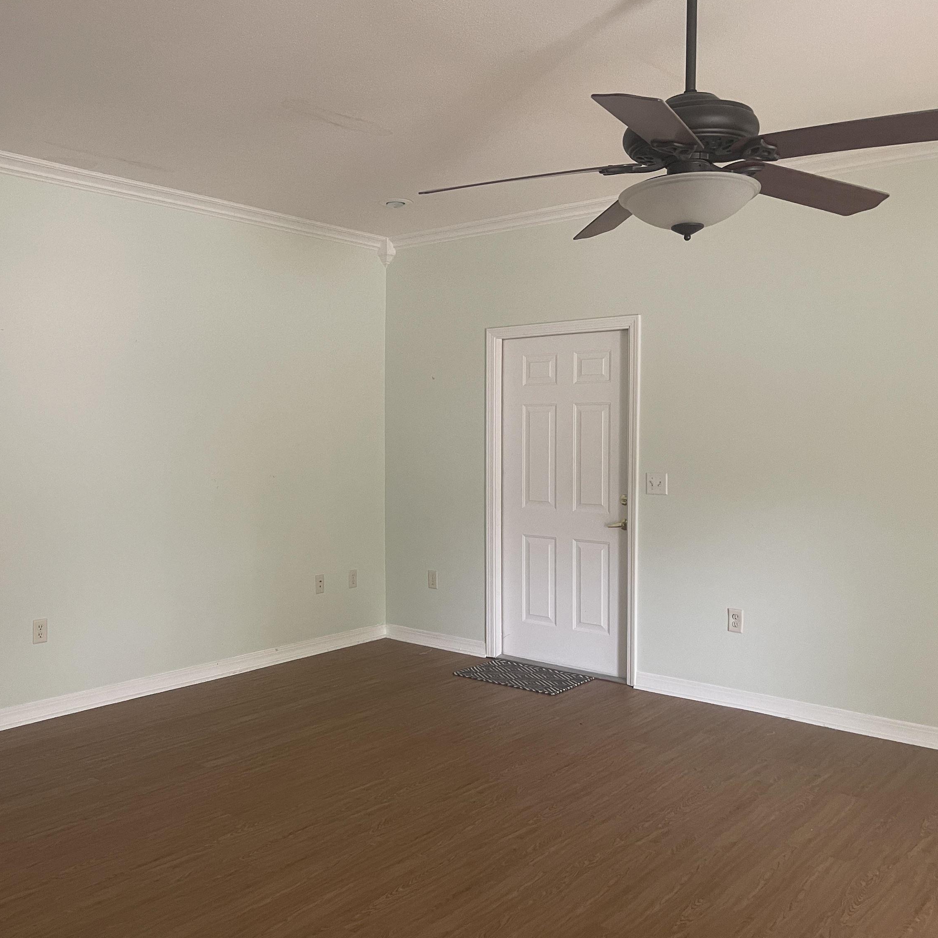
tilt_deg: -3.2
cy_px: 461
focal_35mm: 30
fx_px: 920
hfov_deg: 53.7
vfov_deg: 54.0
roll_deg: -0.4
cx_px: 376
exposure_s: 1/60
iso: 250
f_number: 1.6
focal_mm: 5.1
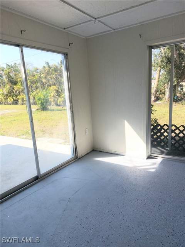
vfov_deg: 71.6
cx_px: 92
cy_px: 124
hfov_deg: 56.8
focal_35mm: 24
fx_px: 171
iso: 25
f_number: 1.8
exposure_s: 1/526
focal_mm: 5.23
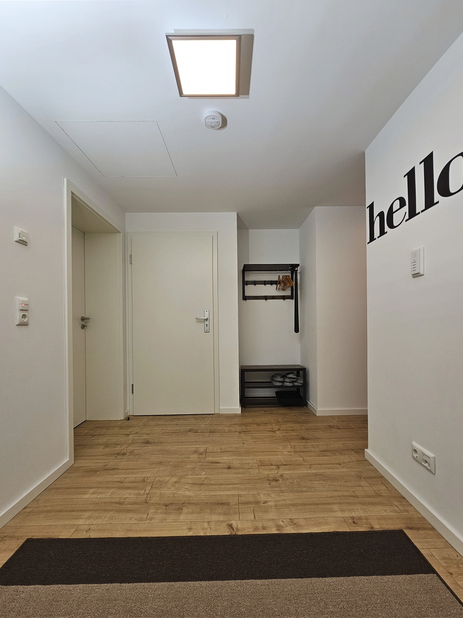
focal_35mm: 13
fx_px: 232
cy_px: 309
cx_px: 232
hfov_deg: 89.9
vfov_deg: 106.2
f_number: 2.2
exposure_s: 1/100
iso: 80
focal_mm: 2.2
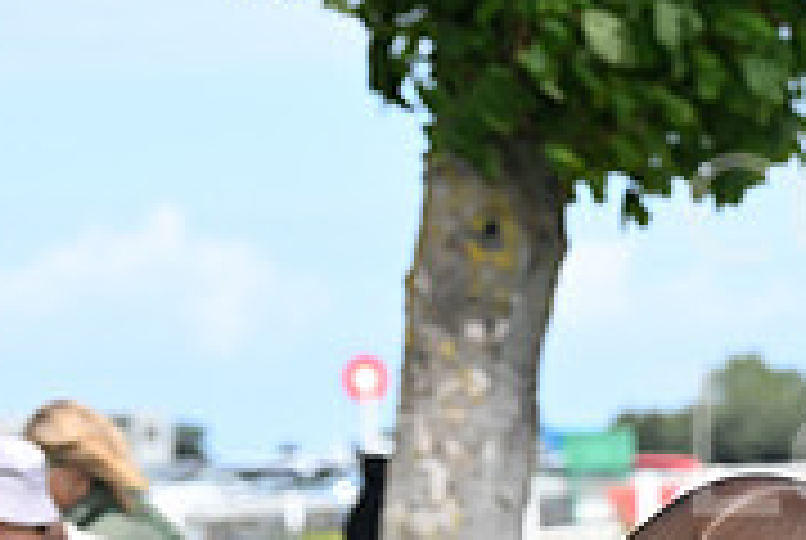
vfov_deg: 3.7
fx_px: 8410
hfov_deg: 5.4
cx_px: 1274
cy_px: 484
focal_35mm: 375
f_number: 5.6
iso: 400
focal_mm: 116
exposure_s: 1/1600
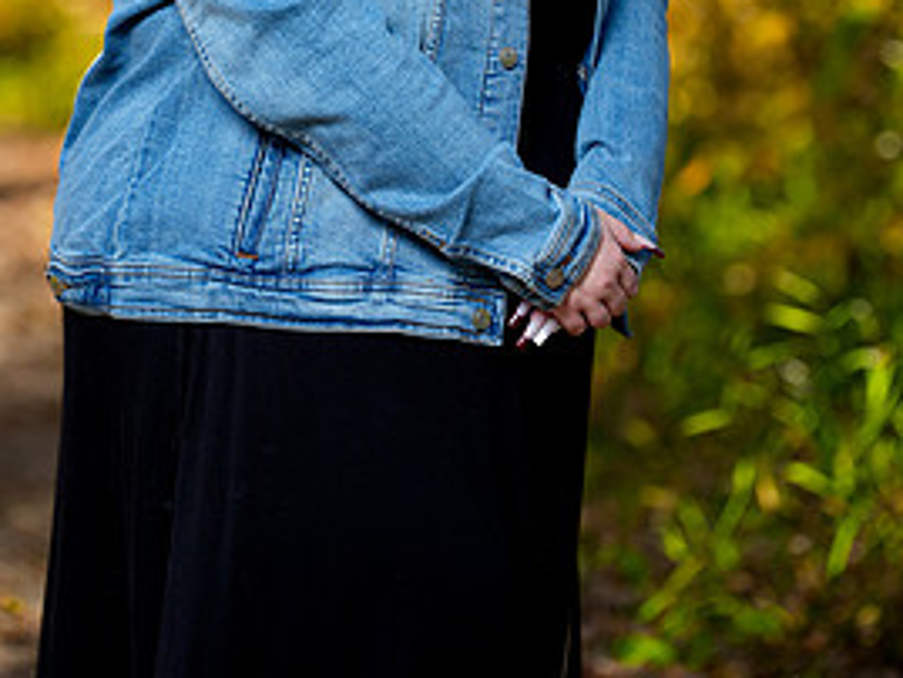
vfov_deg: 6.1
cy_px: -70
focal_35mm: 241
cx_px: 416
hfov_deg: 8.2
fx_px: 6290
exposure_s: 1/160
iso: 400
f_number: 3.2
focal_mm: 150
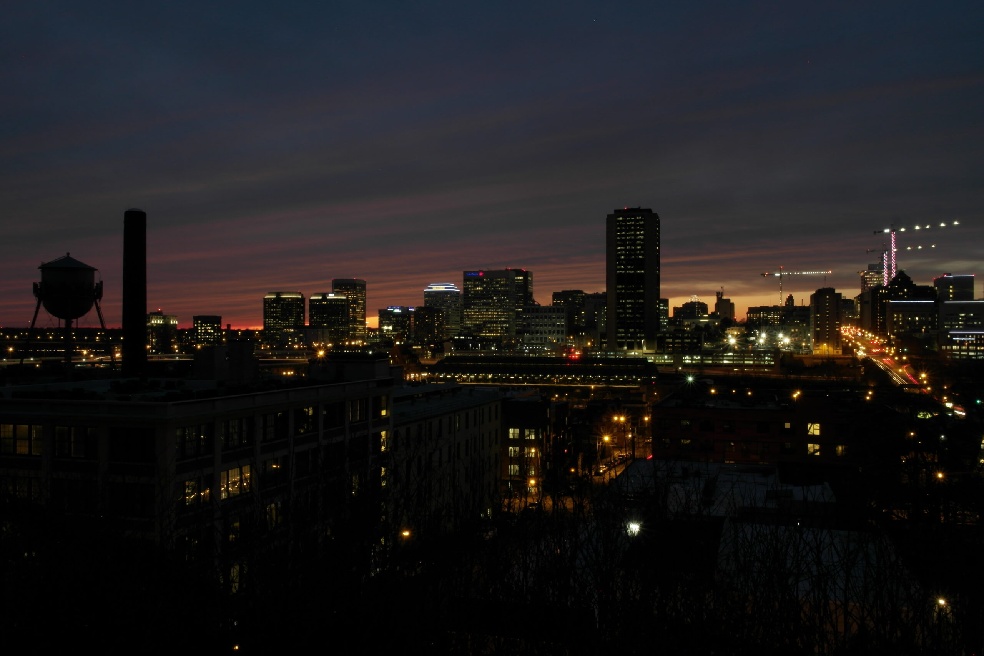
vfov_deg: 43.6
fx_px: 820
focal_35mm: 30
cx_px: 492
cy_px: 328
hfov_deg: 61.9
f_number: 22
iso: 200
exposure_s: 10
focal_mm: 20
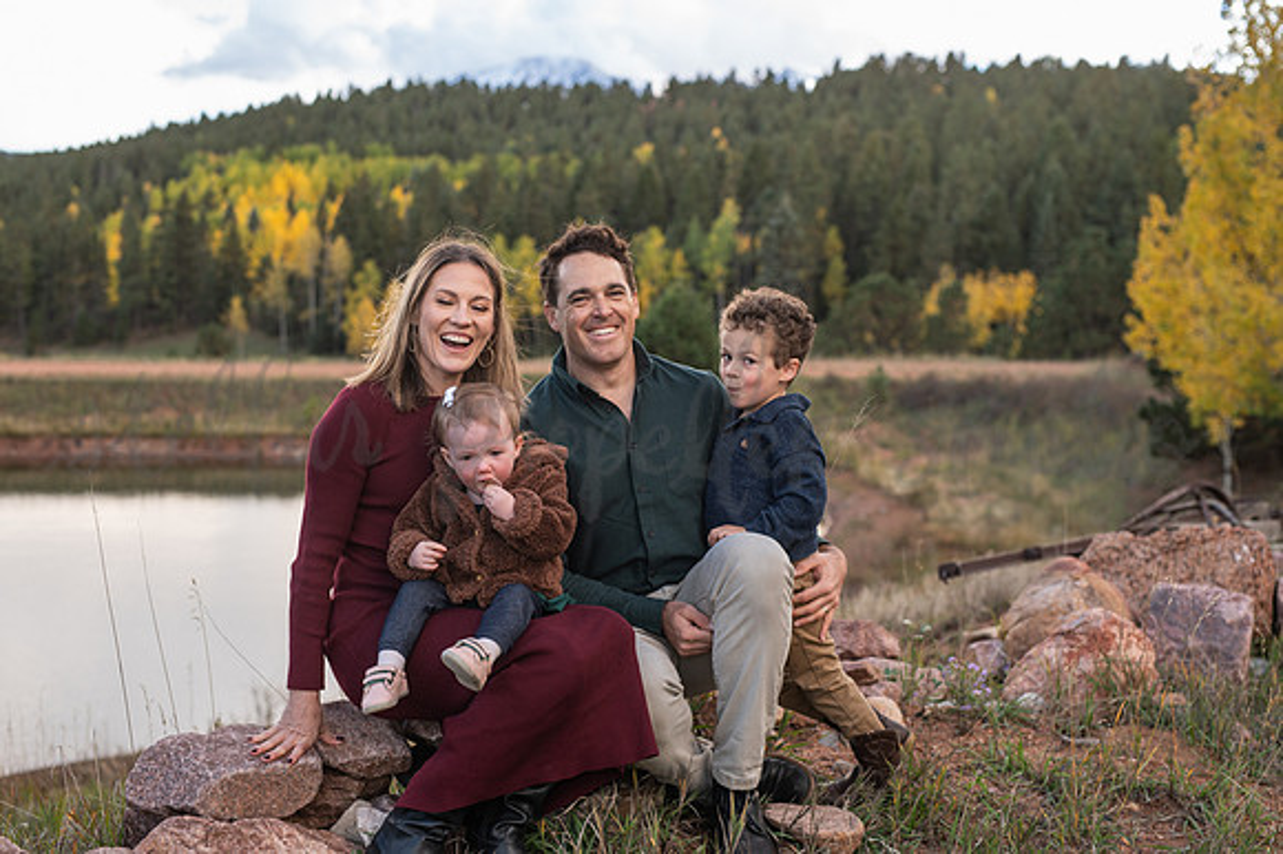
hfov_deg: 39.1
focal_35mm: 51
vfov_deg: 26.6
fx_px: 1804
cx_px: 642
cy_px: 427
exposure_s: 1/320
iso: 250
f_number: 3.5
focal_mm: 50
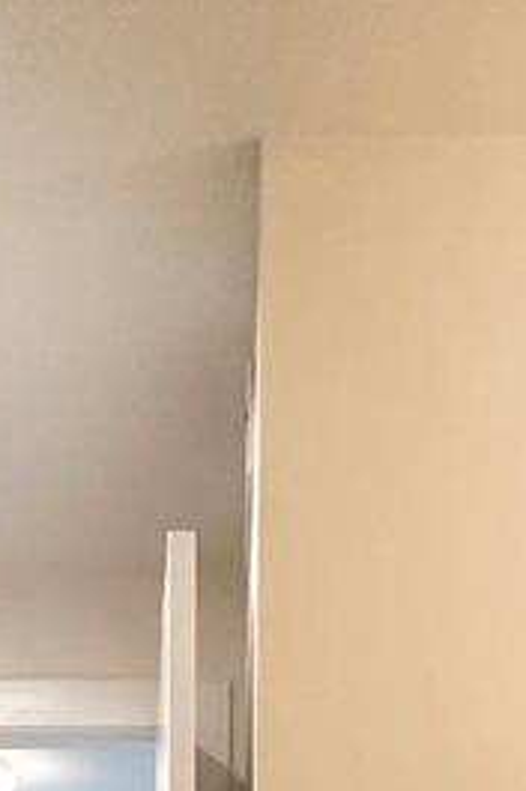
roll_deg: +0.1
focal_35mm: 66
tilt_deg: -13.3
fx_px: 1450
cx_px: 209
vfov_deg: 20.0
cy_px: 1492
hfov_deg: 20.5
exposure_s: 1/120
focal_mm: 2.22
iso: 250
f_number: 2.2
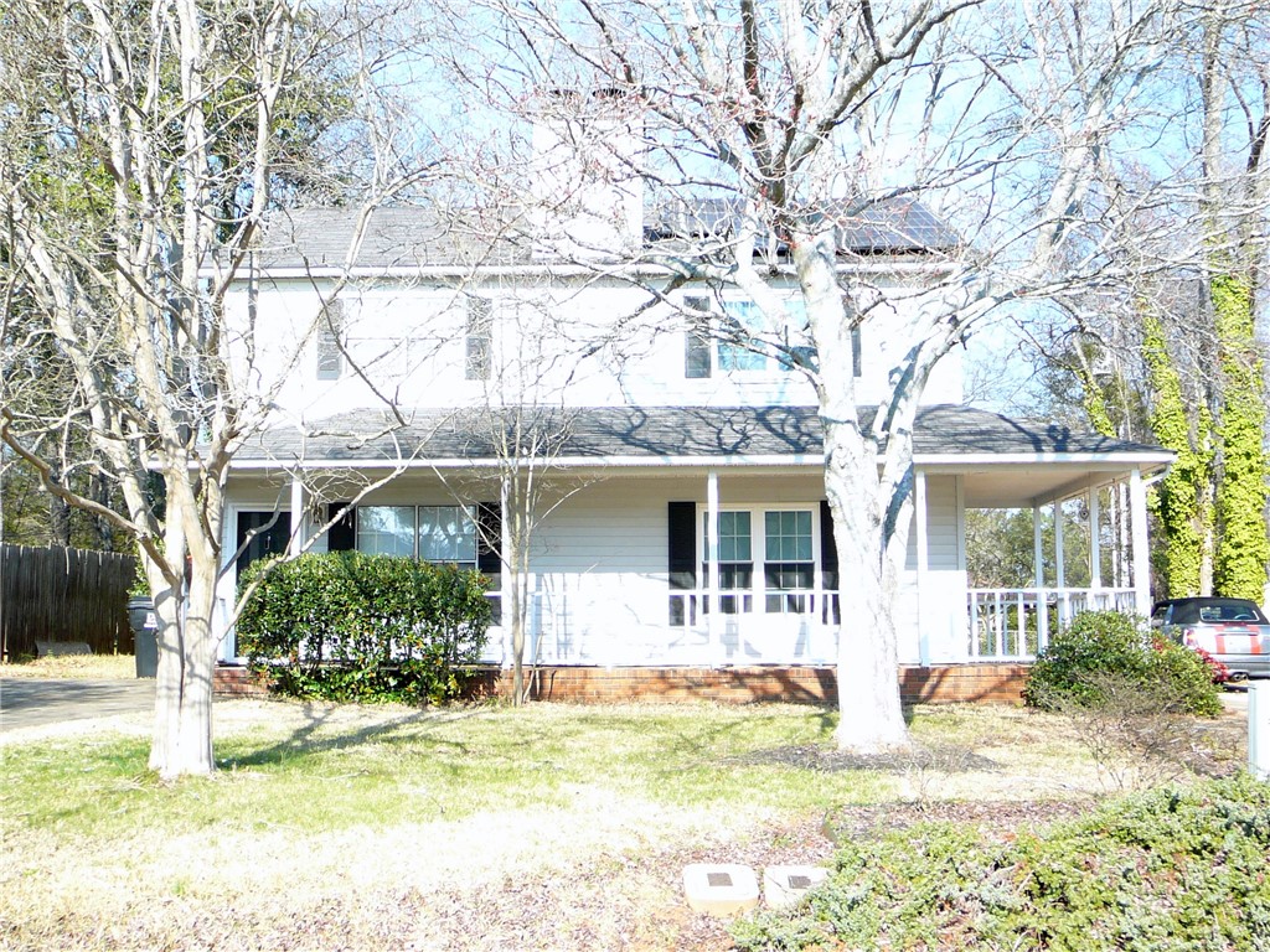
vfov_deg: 32.2
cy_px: 476
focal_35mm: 45
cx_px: 635
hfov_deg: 42.1
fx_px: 1651
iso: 80
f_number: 3.2
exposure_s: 1/200
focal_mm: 6.7
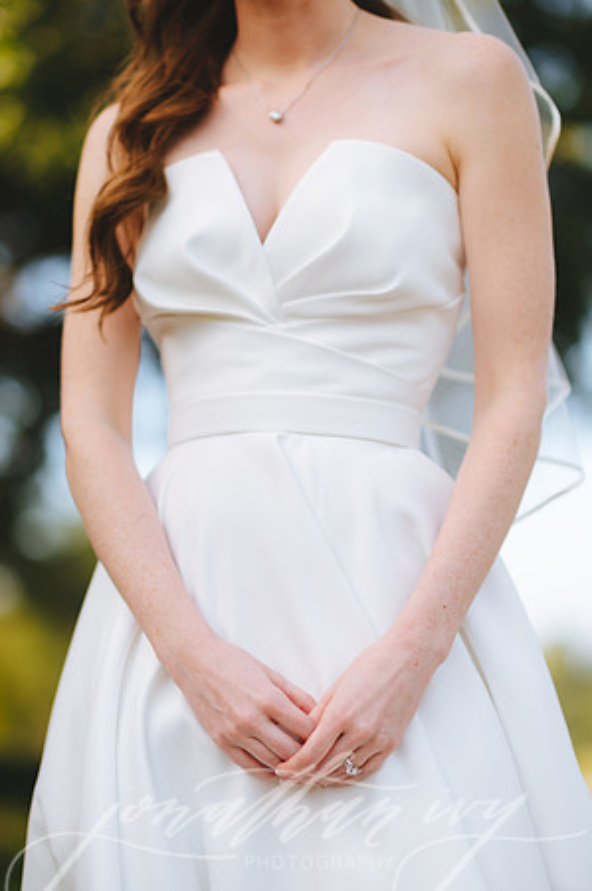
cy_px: 446
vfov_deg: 23.9
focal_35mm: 85
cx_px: 296
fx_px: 2101
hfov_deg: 16.0
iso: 100
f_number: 2
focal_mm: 85
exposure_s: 1/1250
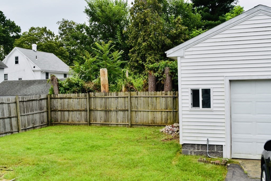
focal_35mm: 39
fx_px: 294
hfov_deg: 49.5
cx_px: 136
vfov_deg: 34.2
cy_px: 90
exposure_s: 1/250
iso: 400
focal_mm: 26
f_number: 10
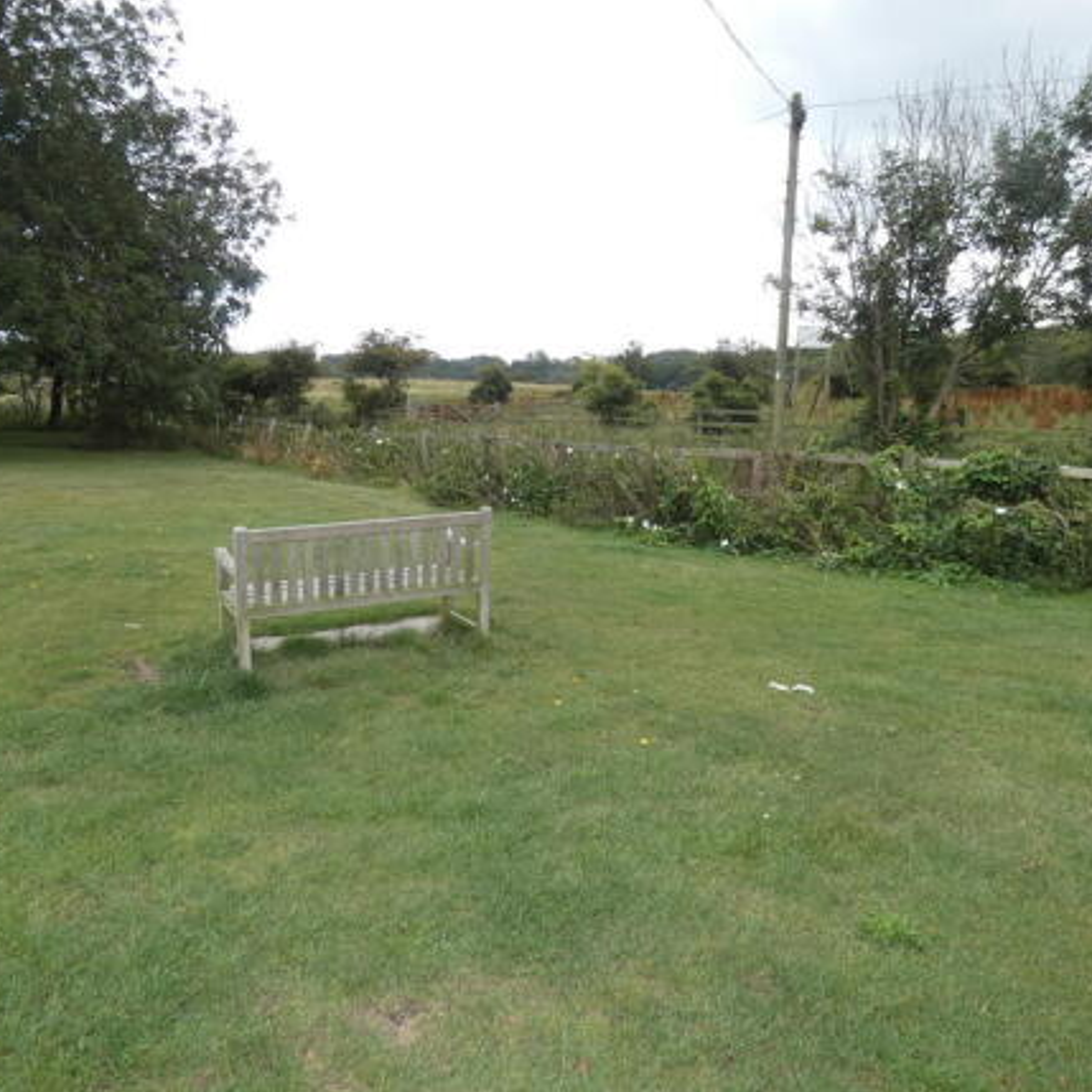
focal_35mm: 24
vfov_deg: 65.0
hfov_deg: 64.7
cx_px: 459
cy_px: 554
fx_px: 857
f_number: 2.8
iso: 80
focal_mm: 3.6
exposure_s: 1/500
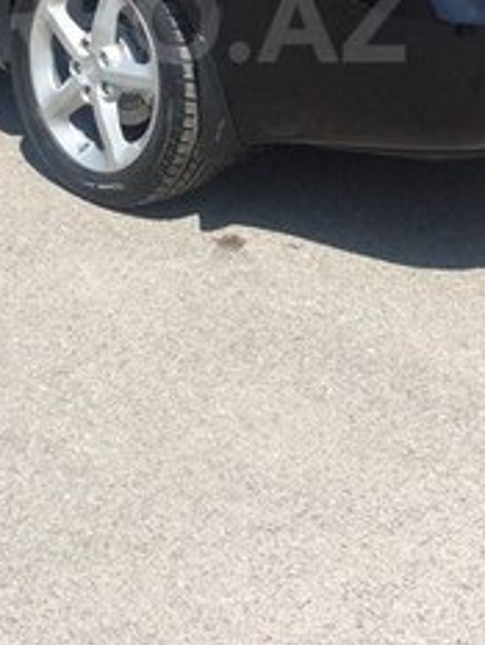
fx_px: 1530
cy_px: 21
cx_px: 122
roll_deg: +0.2
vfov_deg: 23.0
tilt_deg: -16.0
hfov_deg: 17.9
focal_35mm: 82
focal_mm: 4.15
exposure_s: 1/1709
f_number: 2.2
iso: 32
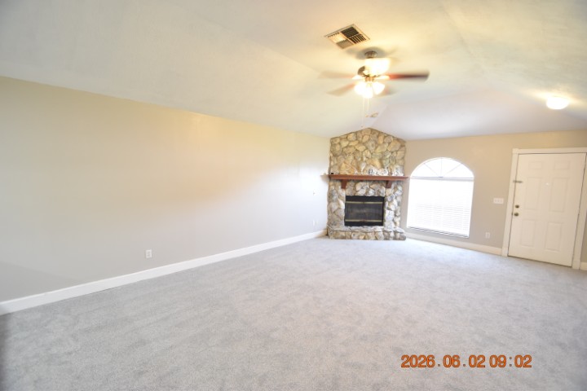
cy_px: 196
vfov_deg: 77.3
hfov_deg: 100.4
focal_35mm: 15
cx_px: 294
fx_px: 245
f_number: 3.5
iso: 800
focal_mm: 10
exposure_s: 1/20
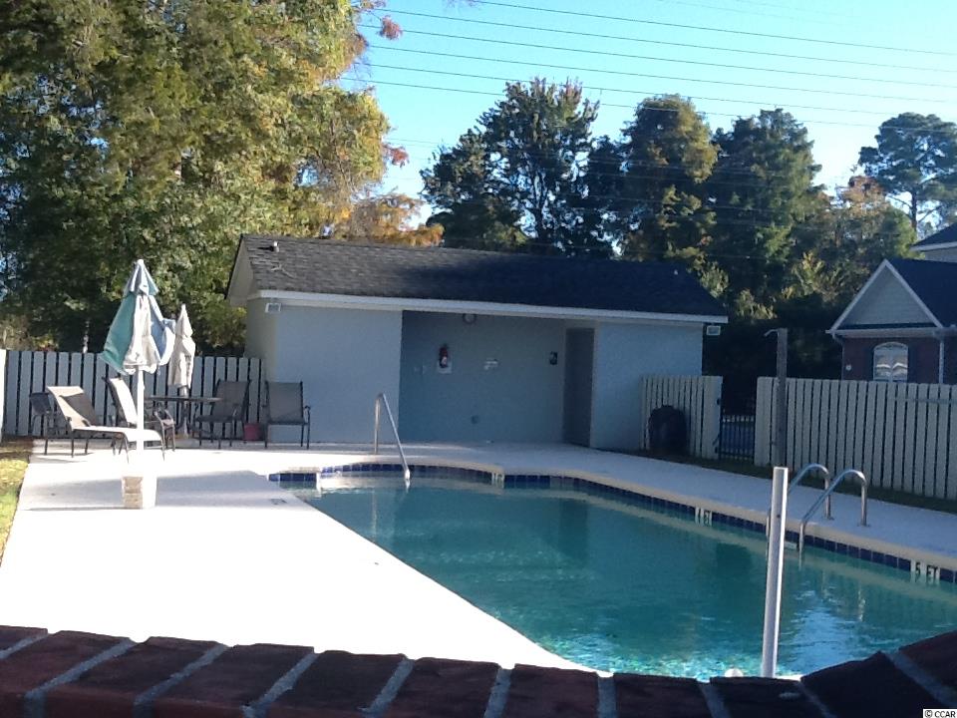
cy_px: 359
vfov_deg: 32.9
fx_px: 1216
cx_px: 478
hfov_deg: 42.9
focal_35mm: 44
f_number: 2.4
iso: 40
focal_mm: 2.03
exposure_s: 1/393
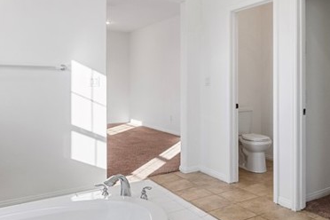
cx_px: 225
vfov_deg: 39.9
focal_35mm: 33
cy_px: 94
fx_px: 302
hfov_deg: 55.8
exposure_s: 1/60
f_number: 8
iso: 800
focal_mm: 12
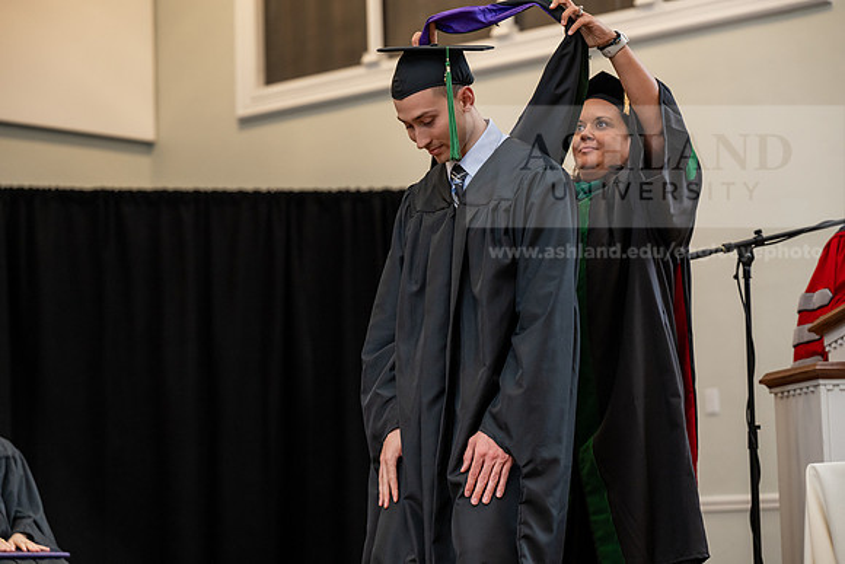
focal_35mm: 94
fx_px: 2207
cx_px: 422
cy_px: 282
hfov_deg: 21.7
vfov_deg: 14.6
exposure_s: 1/200
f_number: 3.5
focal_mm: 94
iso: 1600
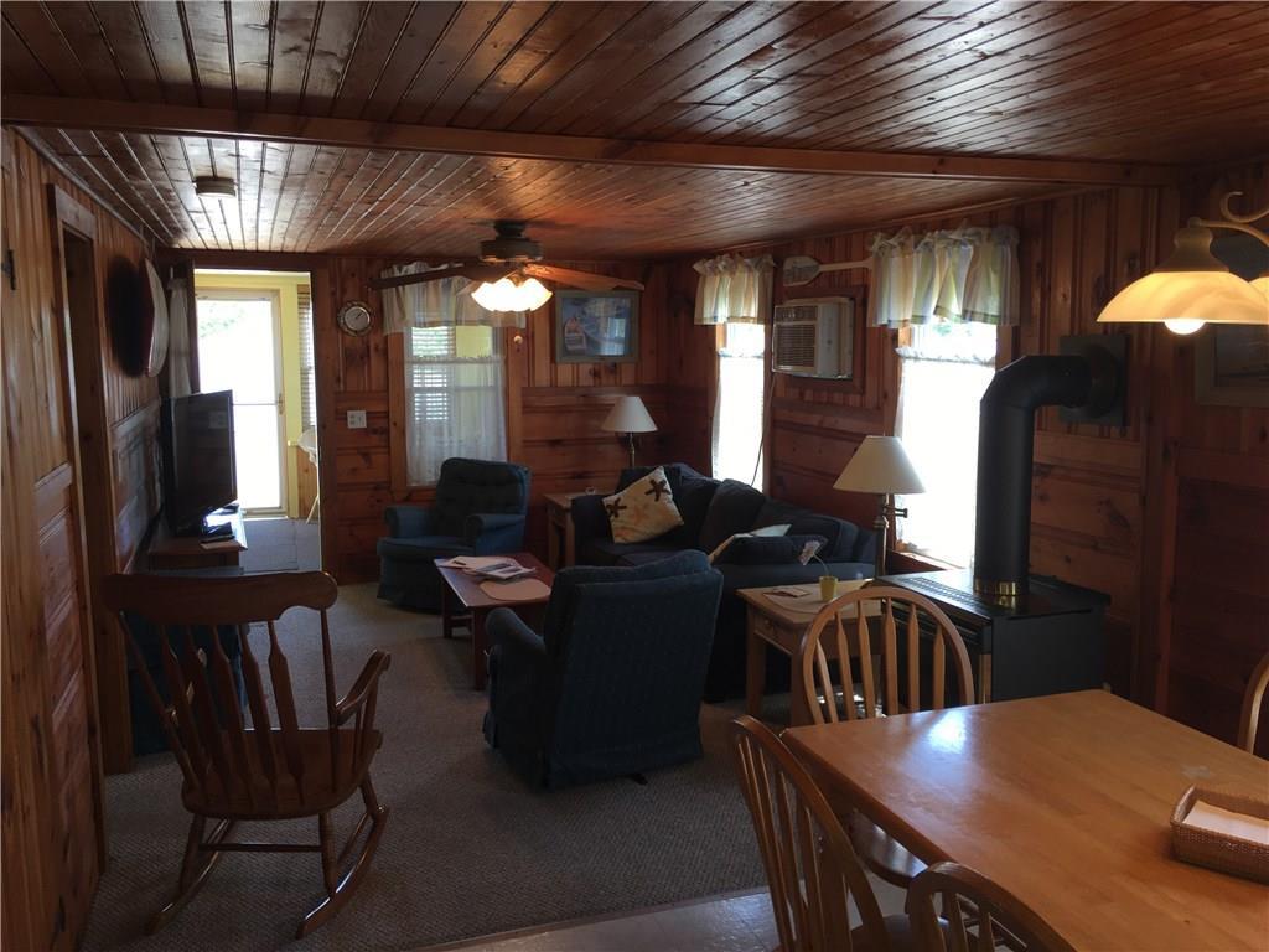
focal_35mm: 29
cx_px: 634
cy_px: 476
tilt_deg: -5.9
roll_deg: -0.2
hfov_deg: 61.7
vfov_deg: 48.2
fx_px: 1063
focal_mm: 4.15
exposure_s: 1/44
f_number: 2.2
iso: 25
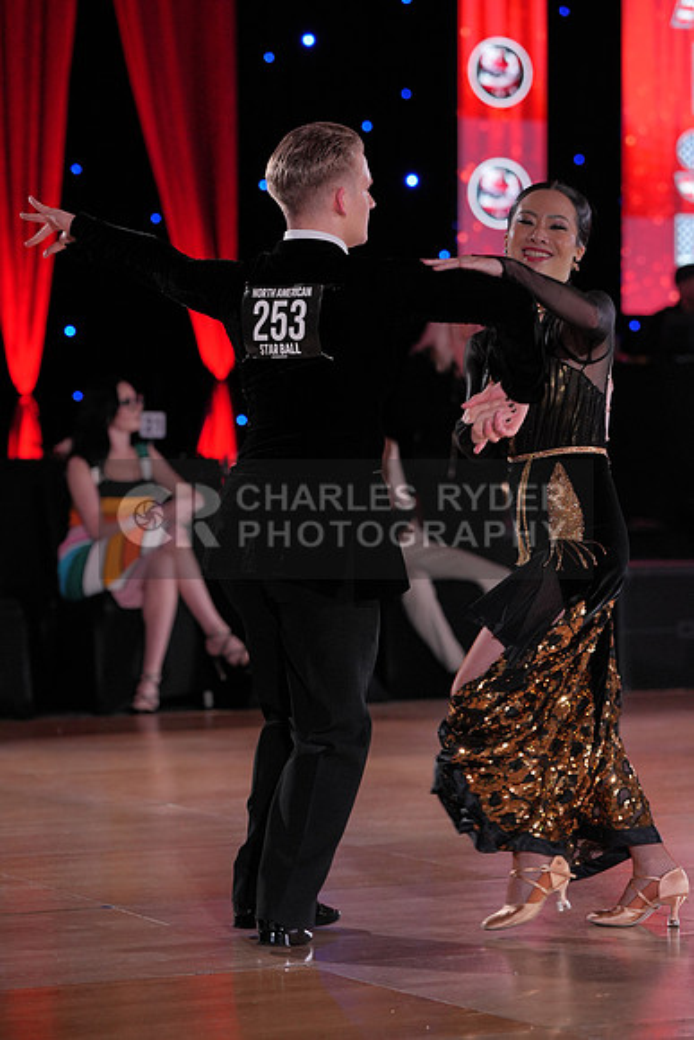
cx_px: 347
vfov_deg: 16.0
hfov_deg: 10.7
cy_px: 520
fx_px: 3699
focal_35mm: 128
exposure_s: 1/500
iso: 1600
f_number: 4
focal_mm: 128
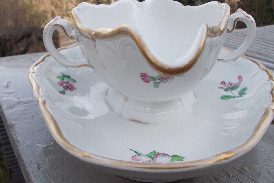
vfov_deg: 41.1
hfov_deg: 58.7
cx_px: 136
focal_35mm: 32
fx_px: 244
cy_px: 94
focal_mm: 5.3
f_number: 3.4
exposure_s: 1/250
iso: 80
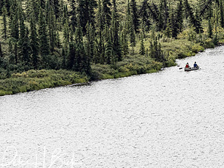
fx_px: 7378
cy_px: 43
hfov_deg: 1.7
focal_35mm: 1141
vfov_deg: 1.3
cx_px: 191
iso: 500
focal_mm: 300
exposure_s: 1/400
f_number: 8
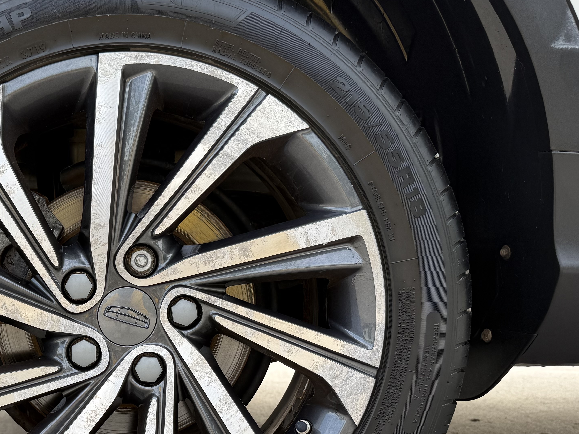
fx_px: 803
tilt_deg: -6.3
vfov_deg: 29.7
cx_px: 114
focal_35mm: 48
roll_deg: +0.5
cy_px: 332
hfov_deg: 38.2
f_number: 1.78
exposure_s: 1/654
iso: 80
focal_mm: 6.76
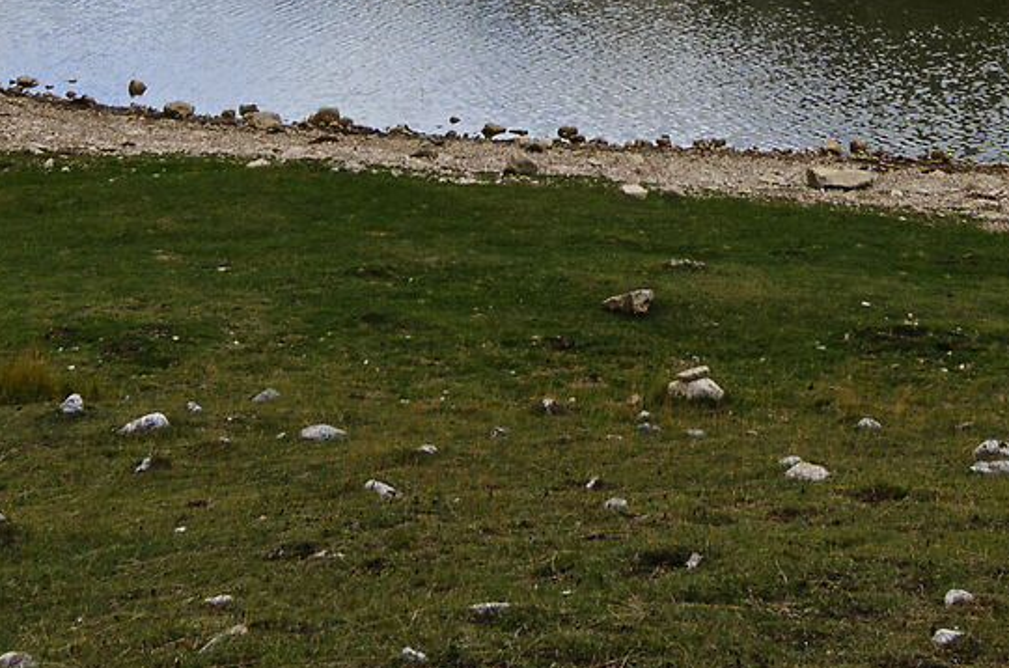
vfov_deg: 15.1
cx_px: 589
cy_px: -659
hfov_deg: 27.6
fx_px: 2047
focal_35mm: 73
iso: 100
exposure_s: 1/100
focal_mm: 11
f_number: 11
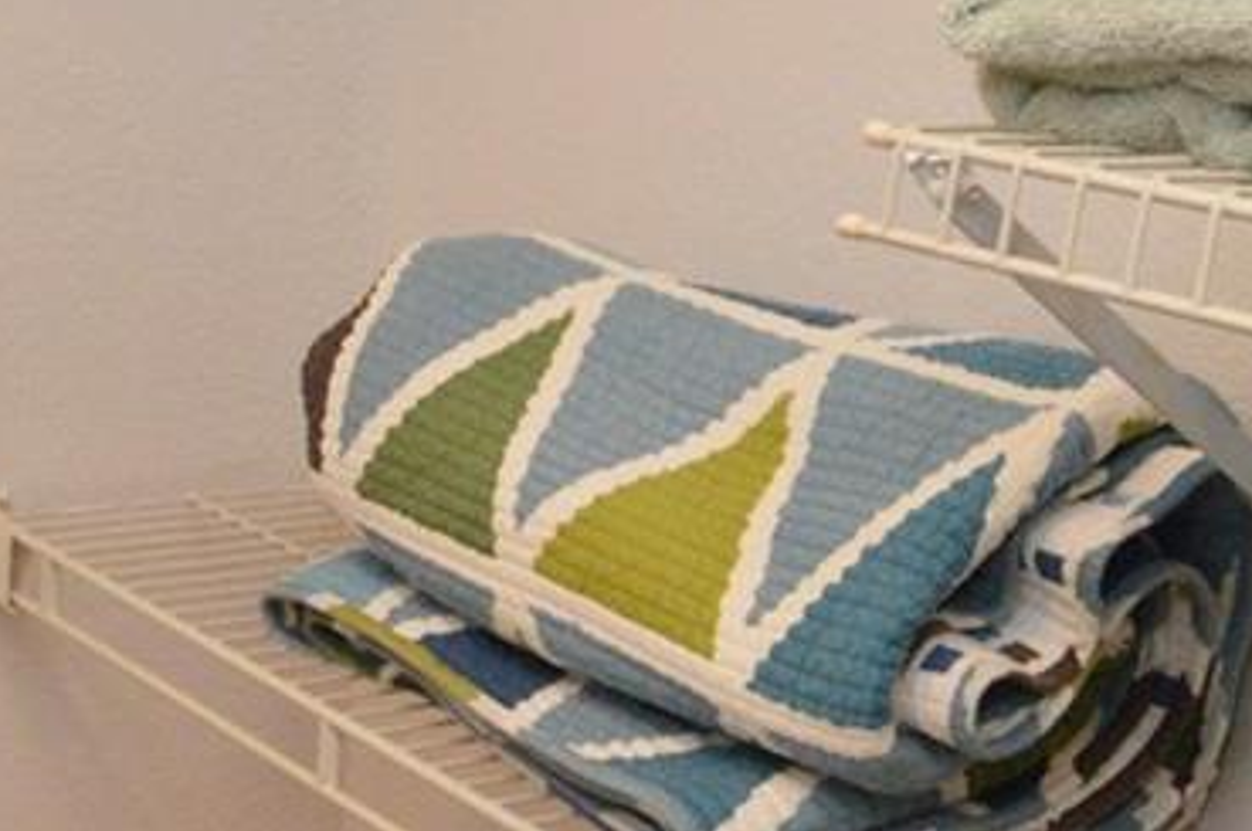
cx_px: -95
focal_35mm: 78
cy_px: 466
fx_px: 2709
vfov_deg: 17.4
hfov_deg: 24.4
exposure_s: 1/60
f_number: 4
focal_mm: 12
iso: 1100
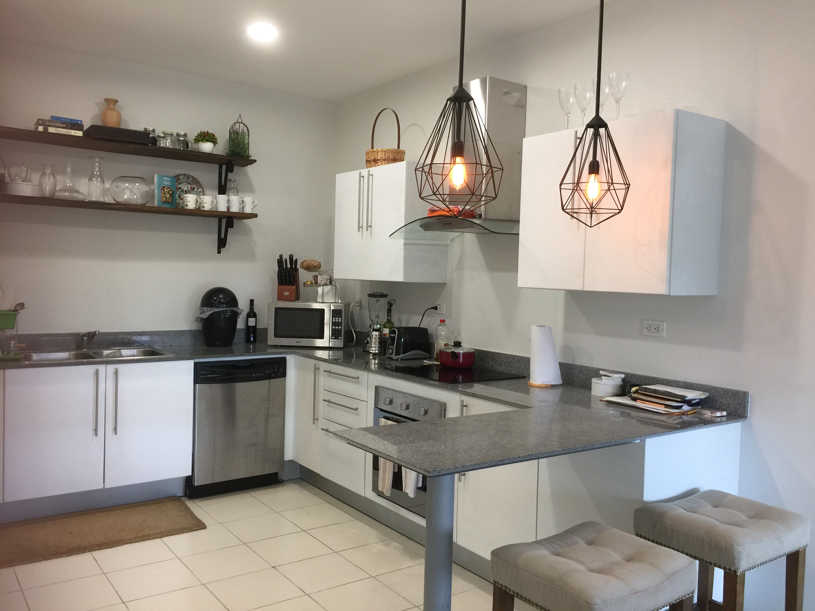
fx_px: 683
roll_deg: -2.7
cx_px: 408
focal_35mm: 29
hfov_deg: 61.7
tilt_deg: -1.4
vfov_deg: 48.2
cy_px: 306
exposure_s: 1/30
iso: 50
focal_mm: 4.15
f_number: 2.2
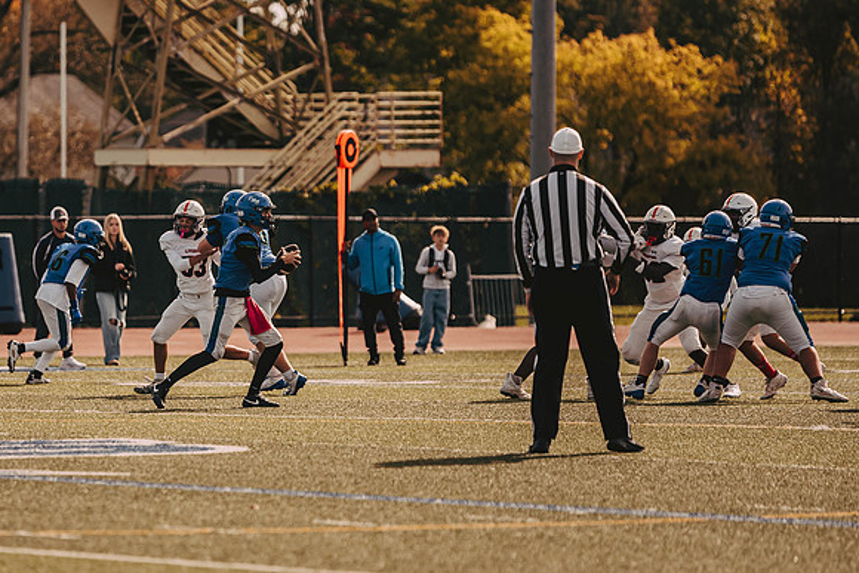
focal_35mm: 296
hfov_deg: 7.0
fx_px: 7066
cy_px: 286
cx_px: 236
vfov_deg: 4.6
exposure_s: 1/2000
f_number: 2.8
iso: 160
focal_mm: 200
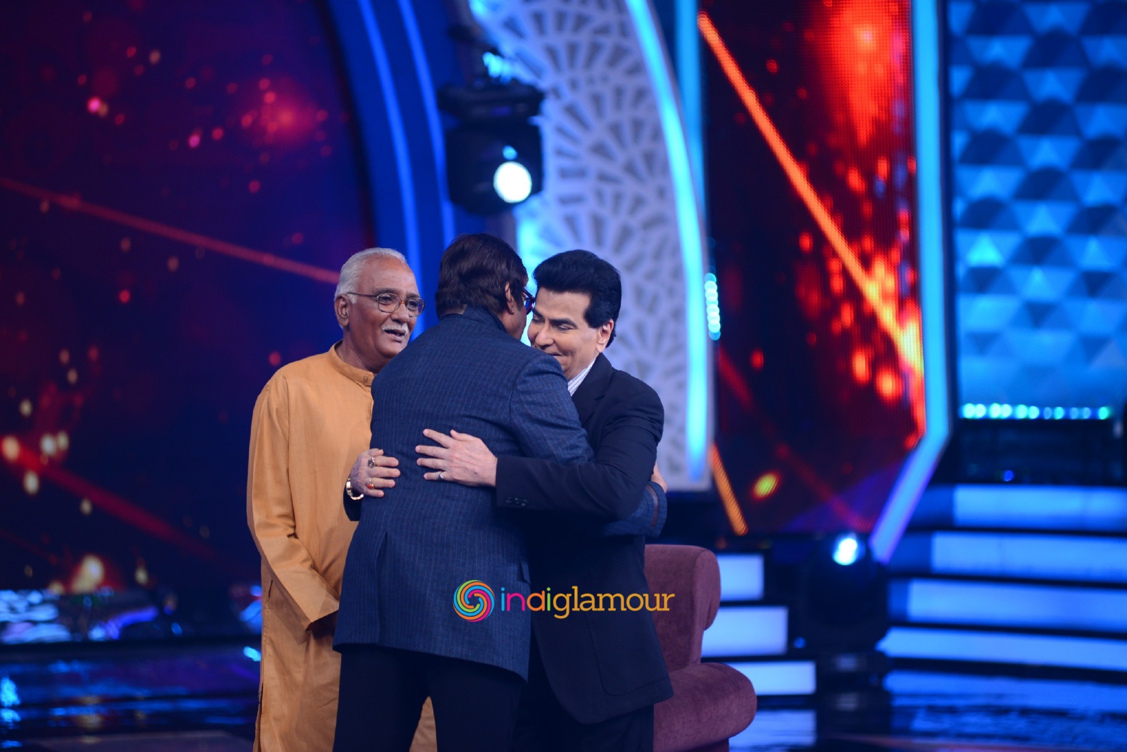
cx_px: 564
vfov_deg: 6.9
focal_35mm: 200
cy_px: 376
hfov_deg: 10.3
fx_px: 6262
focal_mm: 200
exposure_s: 1/160
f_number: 2.8
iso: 800
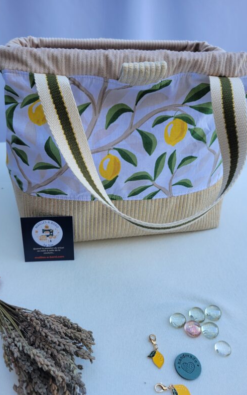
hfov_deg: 44.5
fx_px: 302
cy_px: 198
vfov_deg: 66.5
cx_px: 112
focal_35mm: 28
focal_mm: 5.4
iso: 40
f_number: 1.8
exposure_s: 1/168
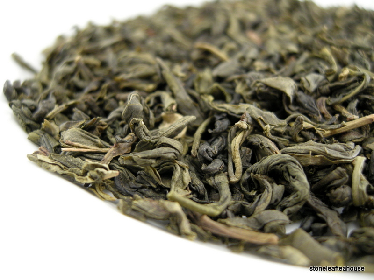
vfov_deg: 40.7
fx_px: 378
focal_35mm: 35
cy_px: 140
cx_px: 187
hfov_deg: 52.6
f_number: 2.7
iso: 198
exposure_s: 1/59.8
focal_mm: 7.5
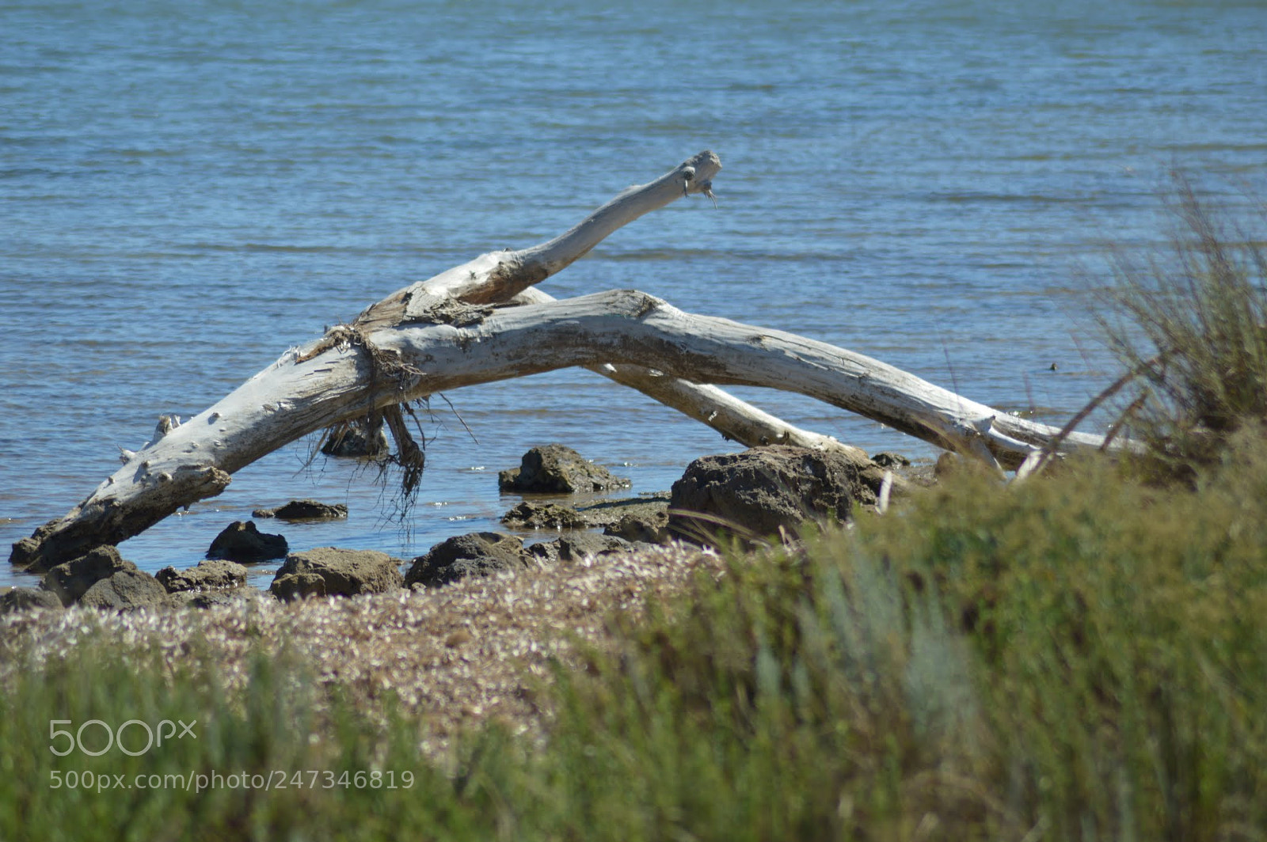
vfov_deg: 4.9
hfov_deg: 7.4
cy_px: 421
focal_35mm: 278
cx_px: 634
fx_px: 9758
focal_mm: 185
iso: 100
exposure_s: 1/800
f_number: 4.5
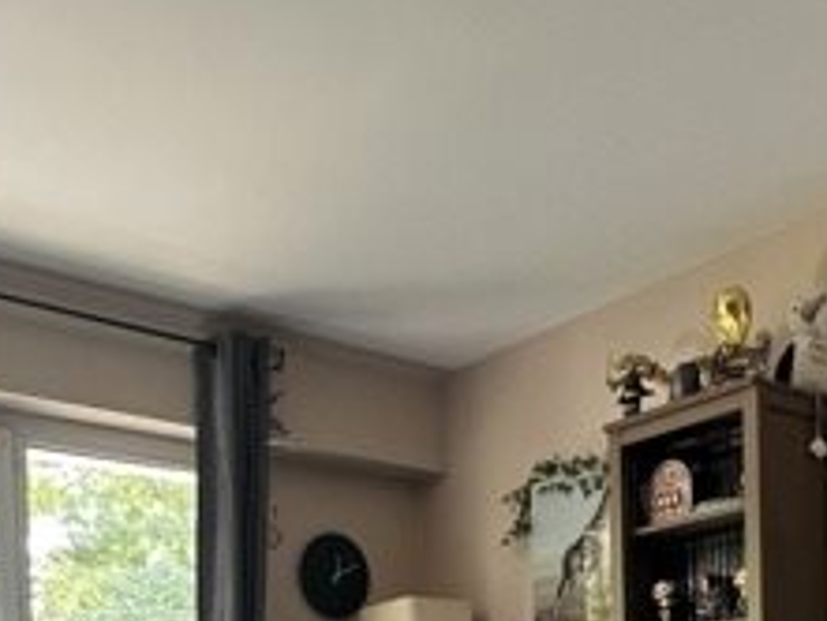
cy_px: 834
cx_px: 367
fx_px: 1123
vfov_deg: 25.9
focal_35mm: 47
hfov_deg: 40.4
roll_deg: +1.4
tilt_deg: -2.4
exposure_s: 1/83
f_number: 1.8
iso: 250
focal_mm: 1.57
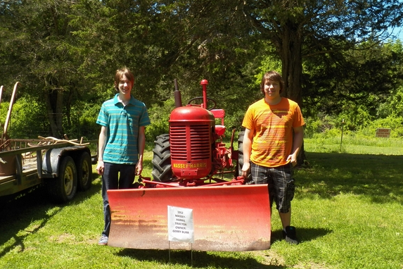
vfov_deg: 36.8
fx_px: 403
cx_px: 210
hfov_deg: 53.1
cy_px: 153
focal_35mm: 36
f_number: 4
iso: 125
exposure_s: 1/500
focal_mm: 5.5
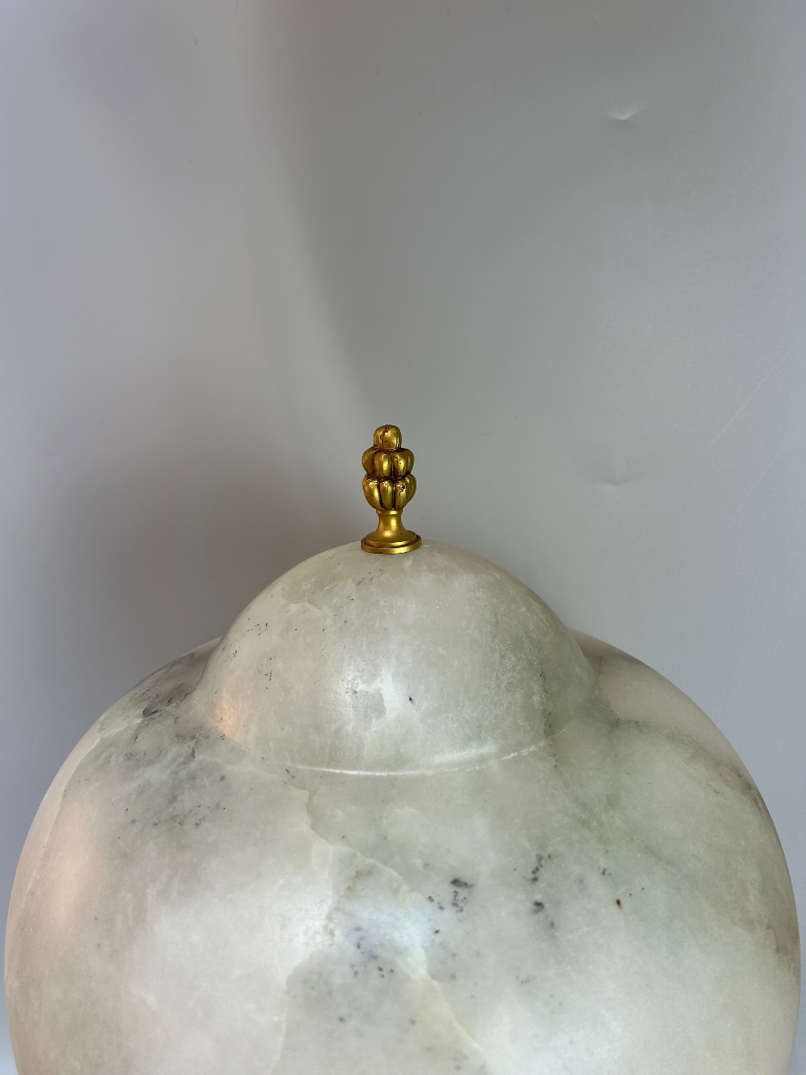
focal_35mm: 26
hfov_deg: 53.1
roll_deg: +1.2
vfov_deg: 67.3
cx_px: 403
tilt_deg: -18.6
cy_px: 538
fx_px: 807
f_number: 1.5
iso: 40
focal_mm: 5.7
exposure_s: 1/228
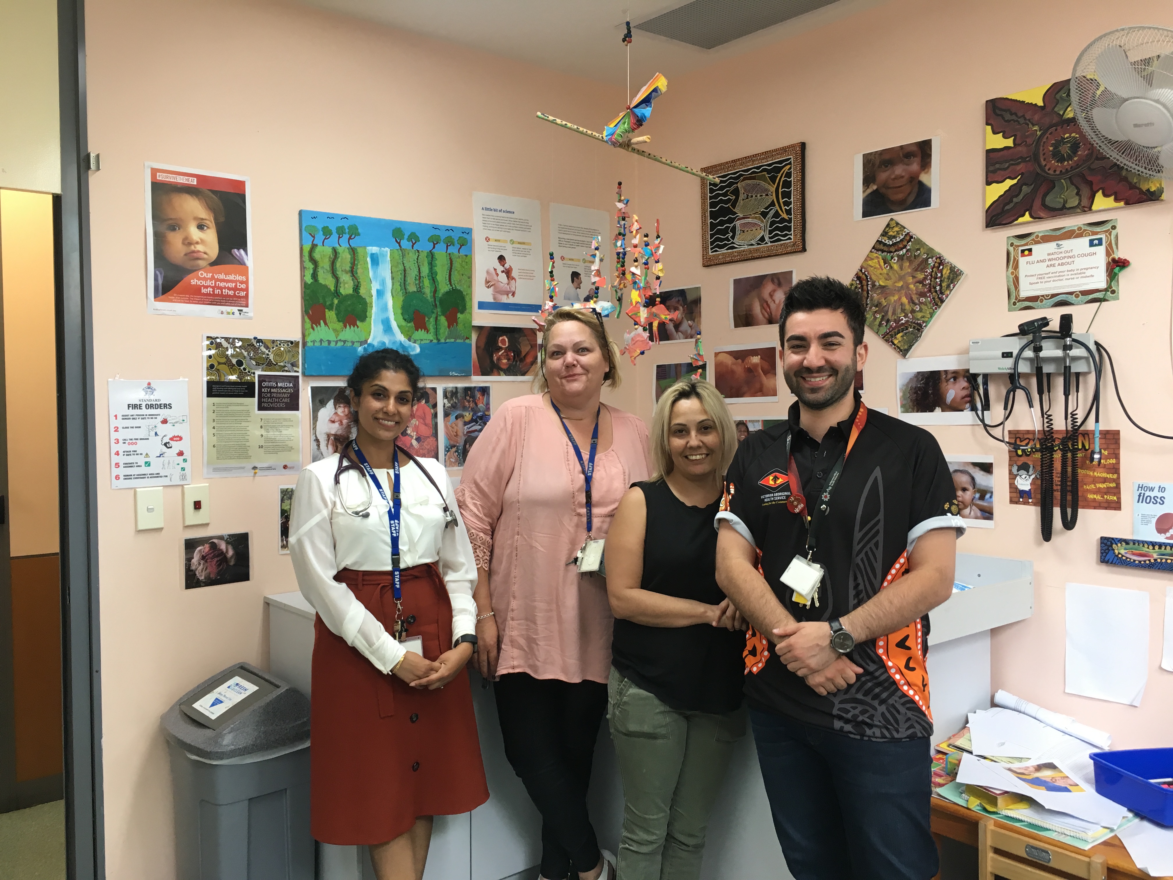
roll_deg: +0.2
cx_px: 586
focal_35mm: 29
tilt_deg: -1.8
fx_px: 983
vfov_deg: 48.2
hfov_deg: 61.7
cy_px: 440
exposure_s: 1/33
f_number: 2.2
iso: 64
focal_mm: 4.15
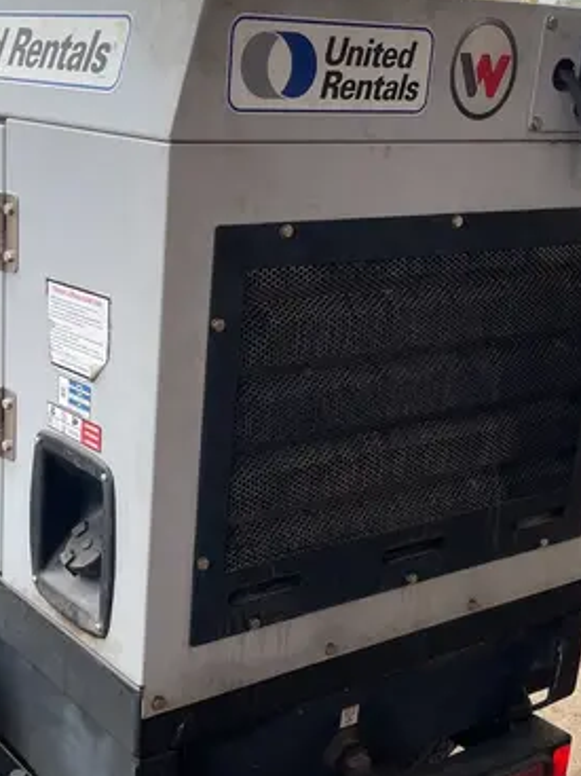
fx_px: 1164
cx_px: 154
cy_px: 447
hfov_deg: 27.7
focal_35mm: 52
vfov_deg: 36.8
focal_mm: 4.2
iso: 32
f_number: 1.6
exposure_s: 1/487
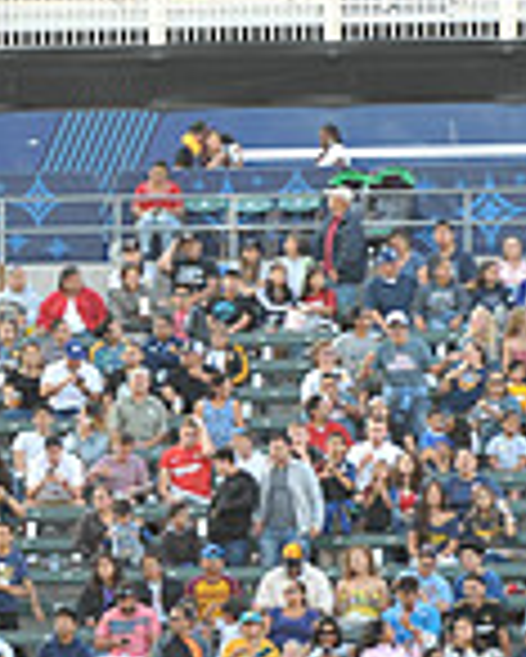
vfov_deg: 4.5
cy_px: 590
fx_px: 8378
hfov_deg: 3.6
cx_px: 72
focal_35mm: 431
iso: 400
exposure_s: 1/125
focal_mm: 116
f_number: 5.6
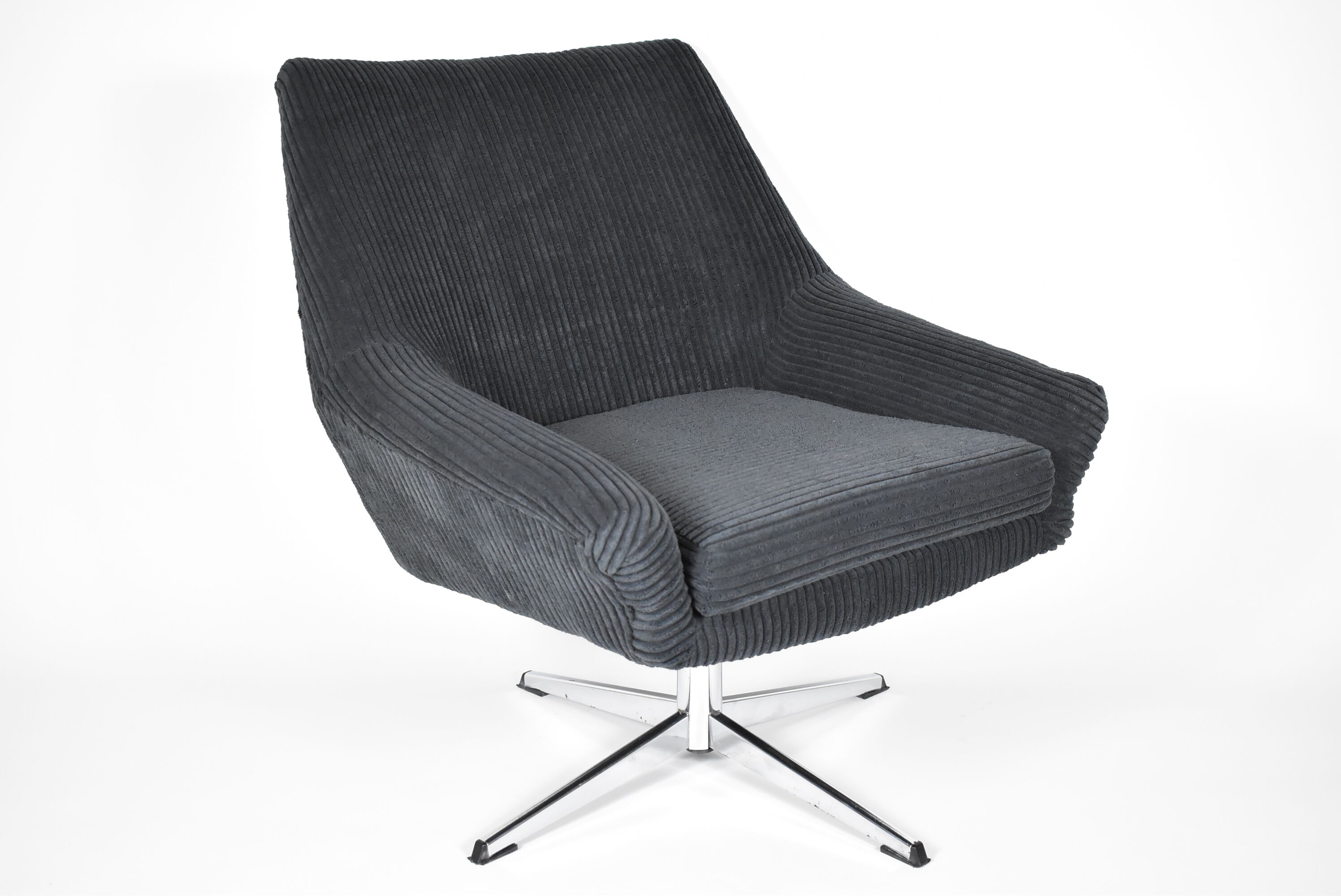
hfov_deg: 43.6
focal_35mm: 45
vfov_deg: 29.9
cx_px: 670
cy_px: 448
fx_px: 1677
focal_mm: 30
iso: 2800
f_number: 4.2
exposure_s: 1/125
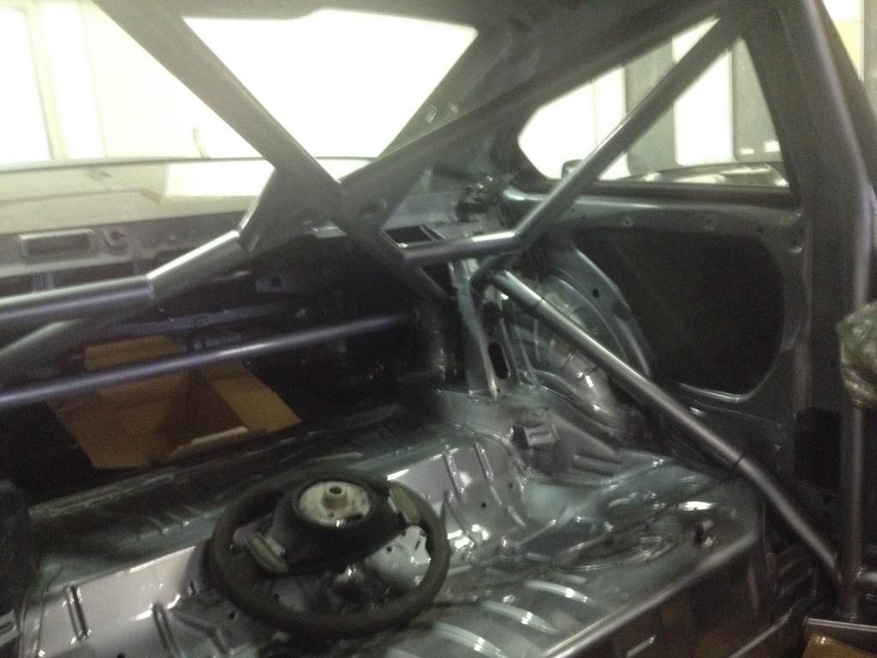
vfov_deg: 40.7
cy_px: 329
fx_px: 887
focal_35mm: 35
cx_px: 438
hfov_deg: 52.6
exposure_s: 1/15
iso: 640
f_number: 2.4
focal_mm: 4.28
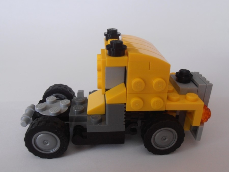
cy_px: 86
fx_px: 245
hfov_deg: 50.1
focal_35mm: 37
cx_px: 114
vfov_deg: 38.7
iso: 125
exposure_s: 1/10
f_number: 3.9
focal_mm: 6.61
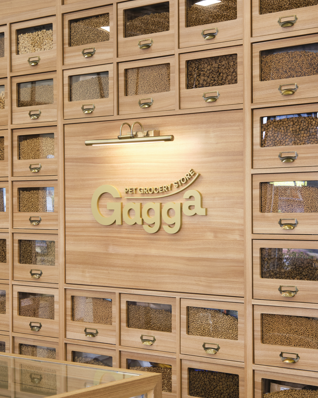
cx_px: 159
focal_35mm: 70
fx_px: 823
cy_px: 211
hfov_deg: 21.9
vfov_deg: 27.1
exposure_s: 1/2
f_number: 13
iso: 160
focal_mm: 41.1
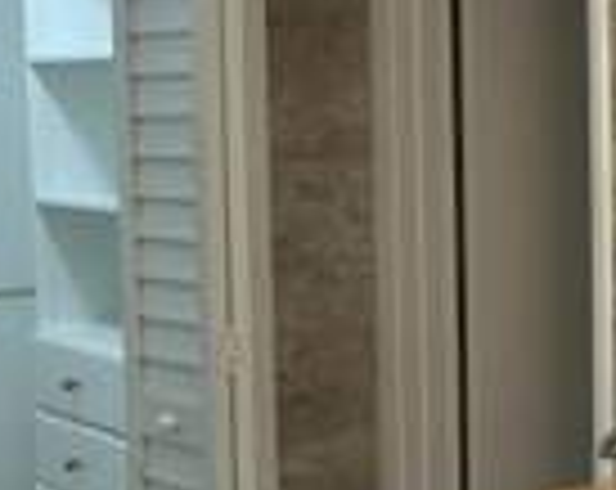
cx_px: 863
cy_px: 187
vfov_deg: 17.2
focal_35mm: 89
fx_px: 1619
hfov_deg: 19.4
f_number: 1.5
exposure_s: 1/60
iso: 80
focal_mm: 5.7
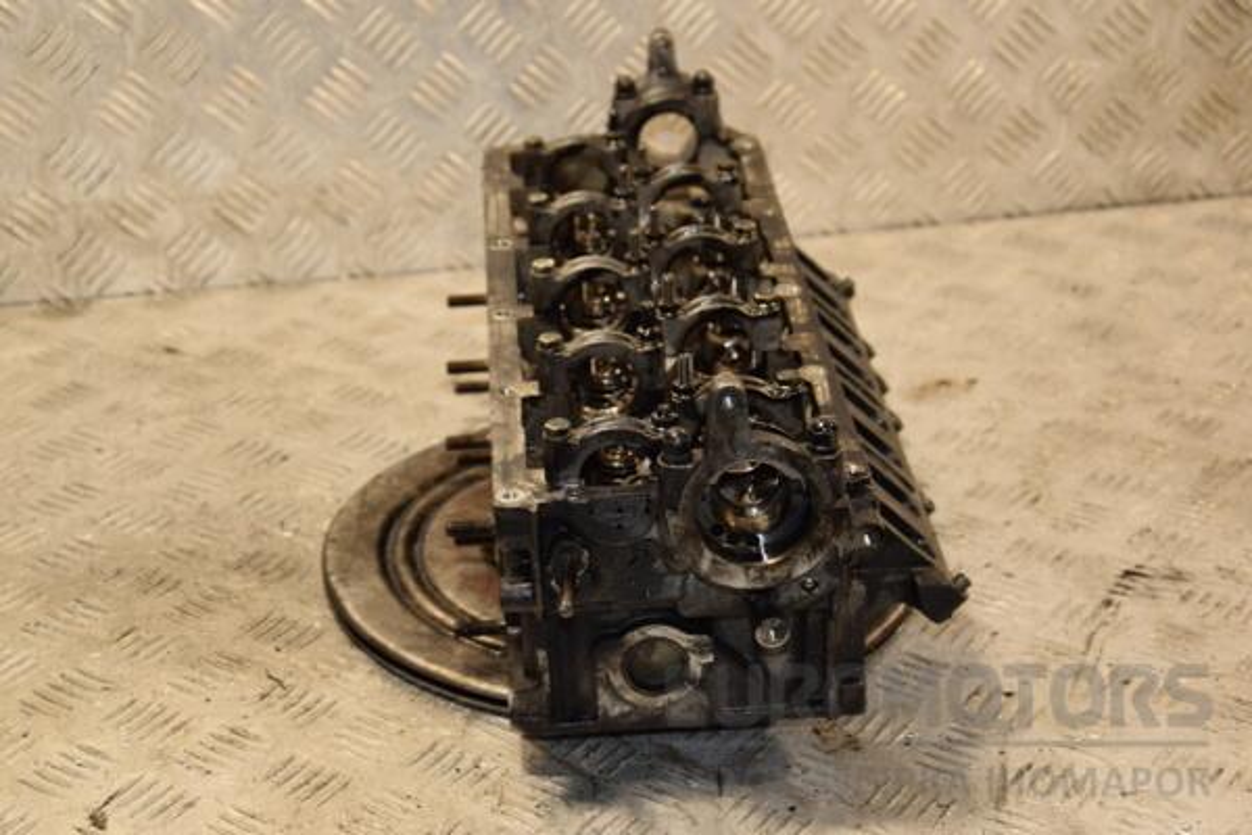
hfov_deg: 27.0
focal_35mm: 75
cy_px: 418
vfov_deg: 18.2
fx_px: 2608
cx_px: 626
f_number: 5
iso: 800
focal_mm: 50
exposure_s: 1/160
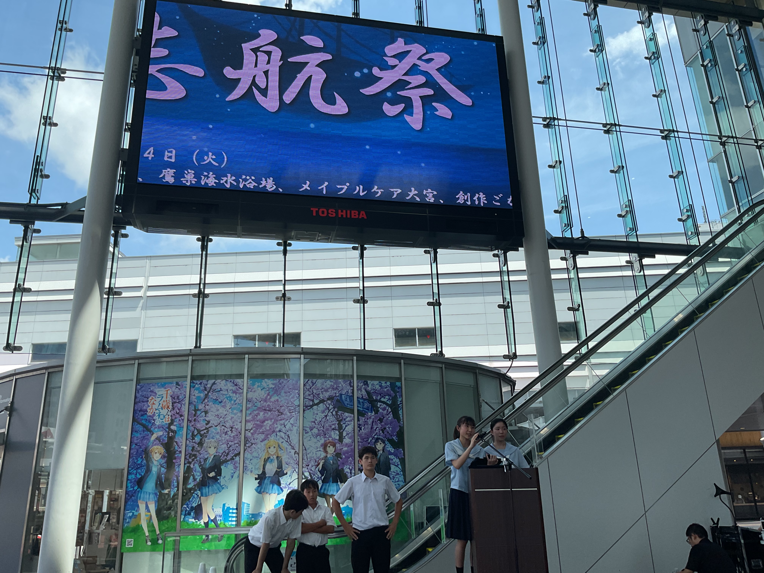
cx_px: 382
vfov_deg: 48.2
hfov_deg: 61.7
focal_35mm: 29
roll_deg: +2.7
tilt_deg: +21.1
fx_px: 640
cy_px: 286
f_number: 1.8
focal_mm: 3
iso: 16
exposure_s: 1/1035
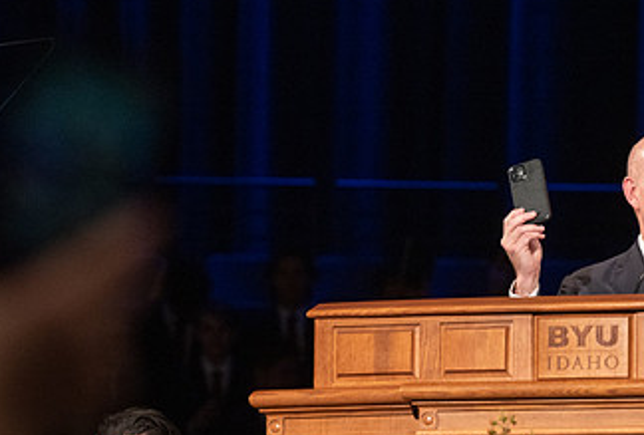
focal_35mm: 381
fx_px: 6844
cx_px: 535
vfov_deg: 3.6
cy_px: 304
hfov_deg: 5.4
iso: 2000
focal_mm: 195
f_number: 4.5
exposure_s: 1/200
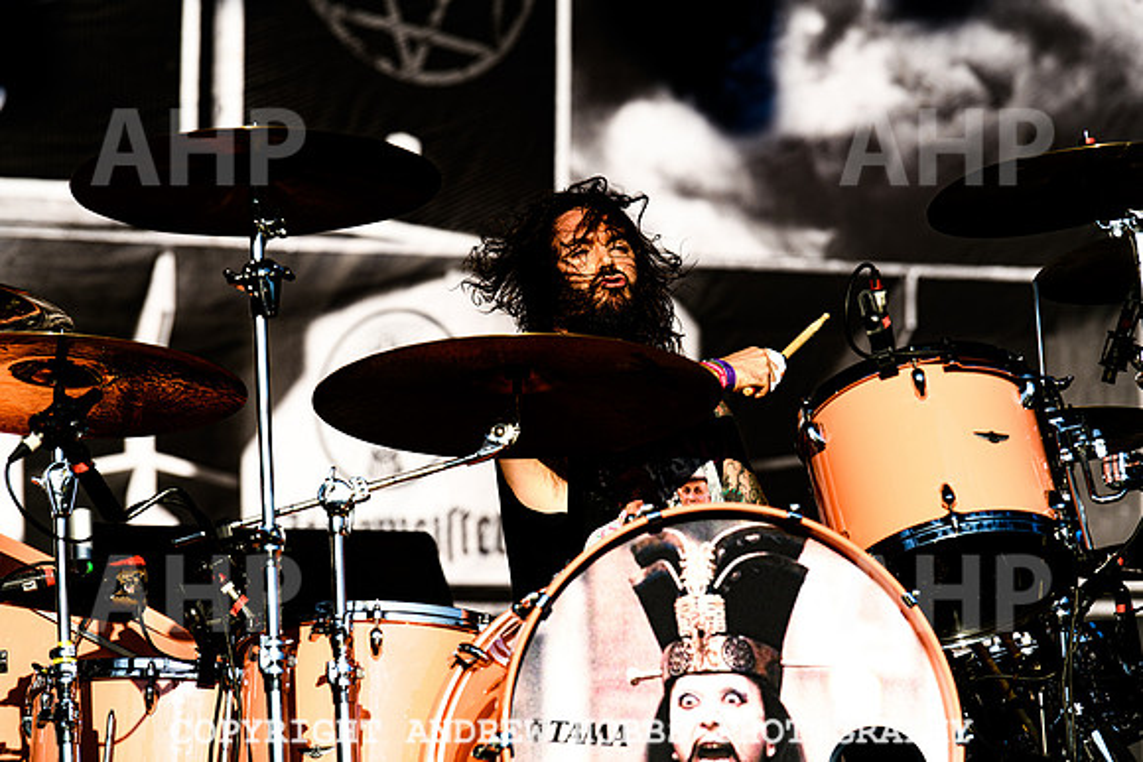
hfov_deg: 11.8
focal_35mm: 174
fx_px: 5536
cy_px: 381
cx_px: 572
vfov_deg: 7.9
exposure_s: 1/1600
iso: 125
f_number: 4
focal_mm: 170
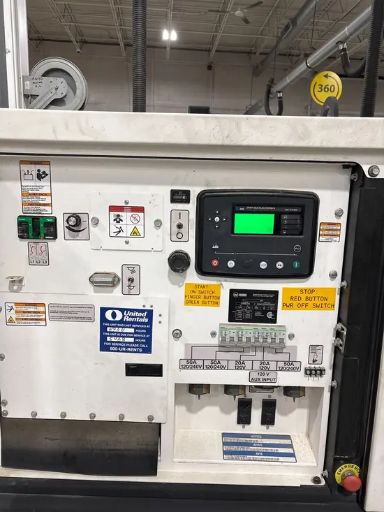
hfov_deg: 53.1
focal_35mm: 26
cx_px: 192
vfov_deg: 67.3
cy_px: 256
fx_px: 384
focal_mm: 5.96
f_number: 1.6
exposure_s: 1/60
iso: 100
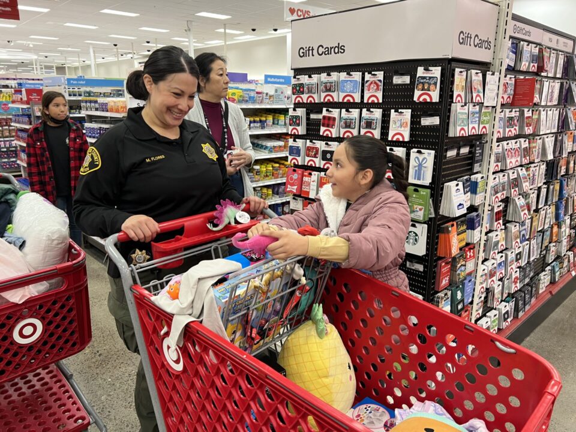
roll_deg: +0.5
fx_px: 433
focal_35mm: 26
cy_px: 216
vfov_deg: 53.1
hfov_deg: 67.3
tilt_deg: -15.0
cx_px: 288
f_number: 1.5
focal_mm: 5.7
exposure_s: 1/65
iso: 125
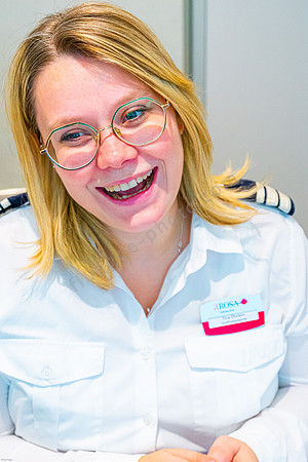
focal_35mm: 52
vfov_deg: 38.2
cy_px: 231
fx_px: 667
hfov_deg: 26.0
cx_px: 154
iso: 1600
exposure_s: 1/125
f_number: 4
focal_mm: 35
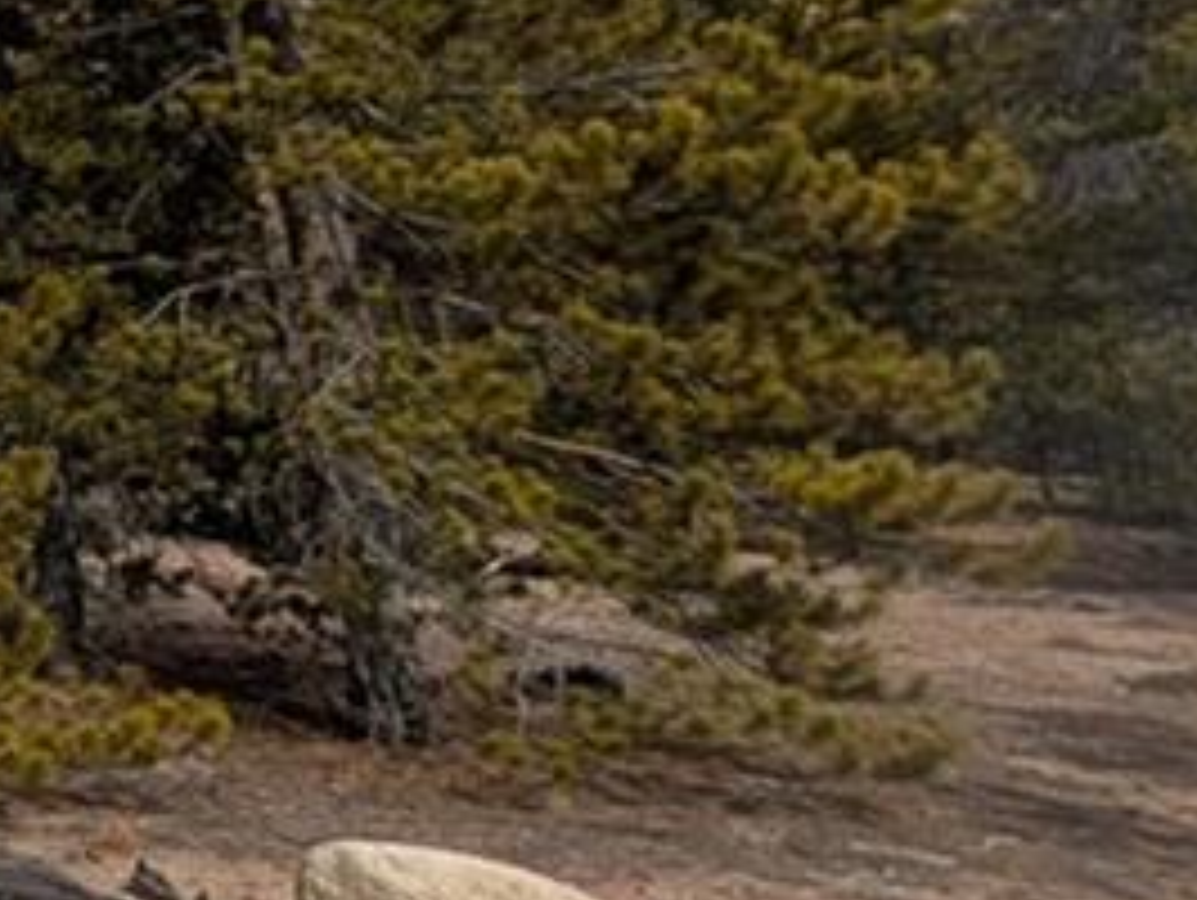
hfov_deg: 14.0
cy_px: -162
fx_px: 2492
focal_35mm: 72
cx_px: -1872
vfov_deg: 19.4
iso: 56
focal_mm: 2.02
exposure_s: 1/3448
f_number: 1.7
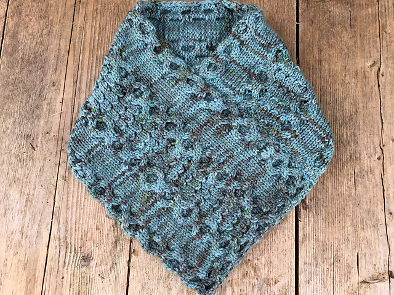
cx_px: 197
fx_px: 353
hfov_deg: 58.4
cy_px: 148
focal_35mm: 31
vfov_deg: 45.4
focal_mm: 3.3
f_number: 2.4
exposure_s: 1/100
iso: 32
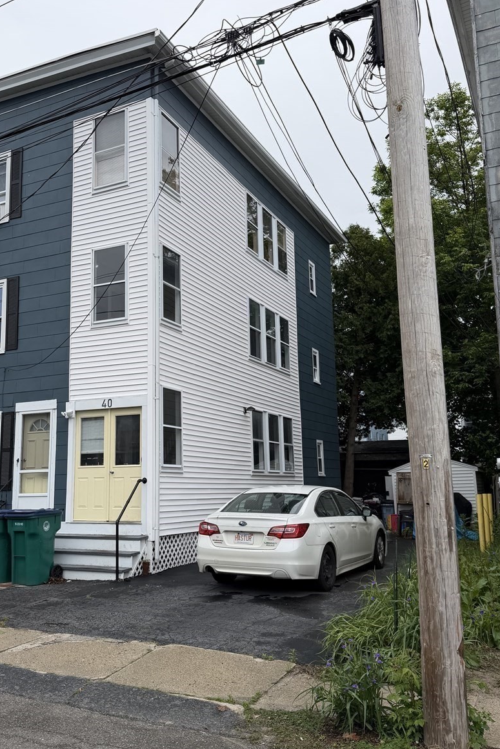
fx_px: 687
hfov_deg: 39.7
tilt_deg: +11.0
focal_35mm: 33
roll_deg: +1.8
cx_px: 190
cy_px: 369
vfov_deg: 57.2
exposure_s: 1/4673
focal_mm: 6.76
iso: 80
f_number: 1.78
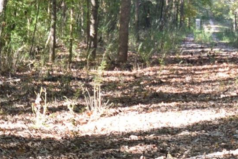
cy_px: 55
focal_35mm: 136
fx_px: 900
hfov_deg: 15.0
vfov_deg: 10.1
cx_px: 194
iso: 400
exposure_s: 1/125
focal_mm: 24
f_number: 5.6
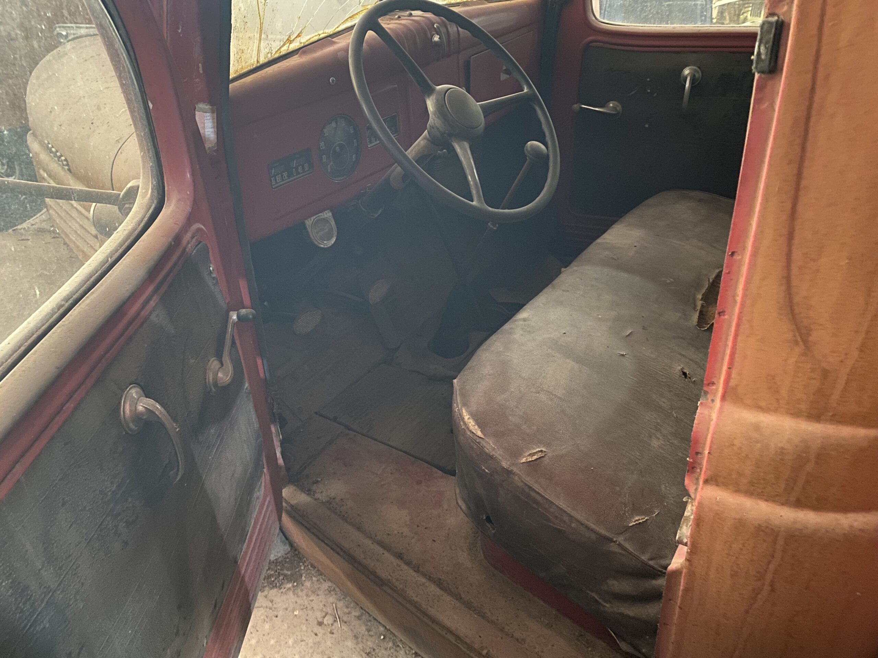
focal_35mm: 26
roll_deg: +1.2
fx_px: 659
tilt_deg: -31.9
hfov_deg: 67.3
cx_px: 439
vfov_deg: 53.1
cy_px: 329
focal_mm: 4.25
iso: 500
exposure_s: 1/11
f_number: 1.8
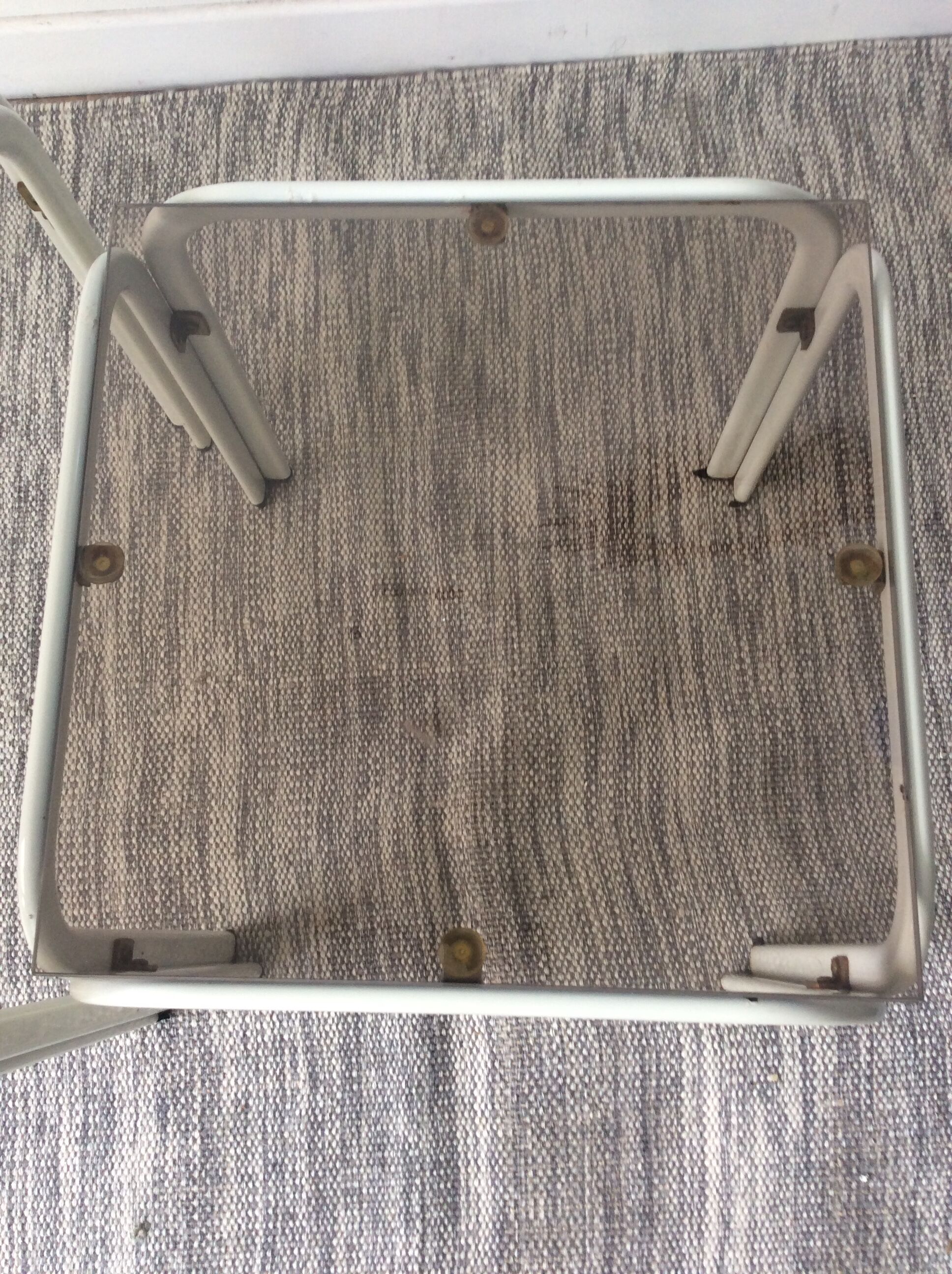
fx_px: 1177
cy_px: 637
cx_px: 476
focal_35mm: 32
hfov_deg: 44.1
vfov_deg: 56.9
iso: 40
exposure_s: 1/25
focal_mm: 3.3
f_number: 2.4
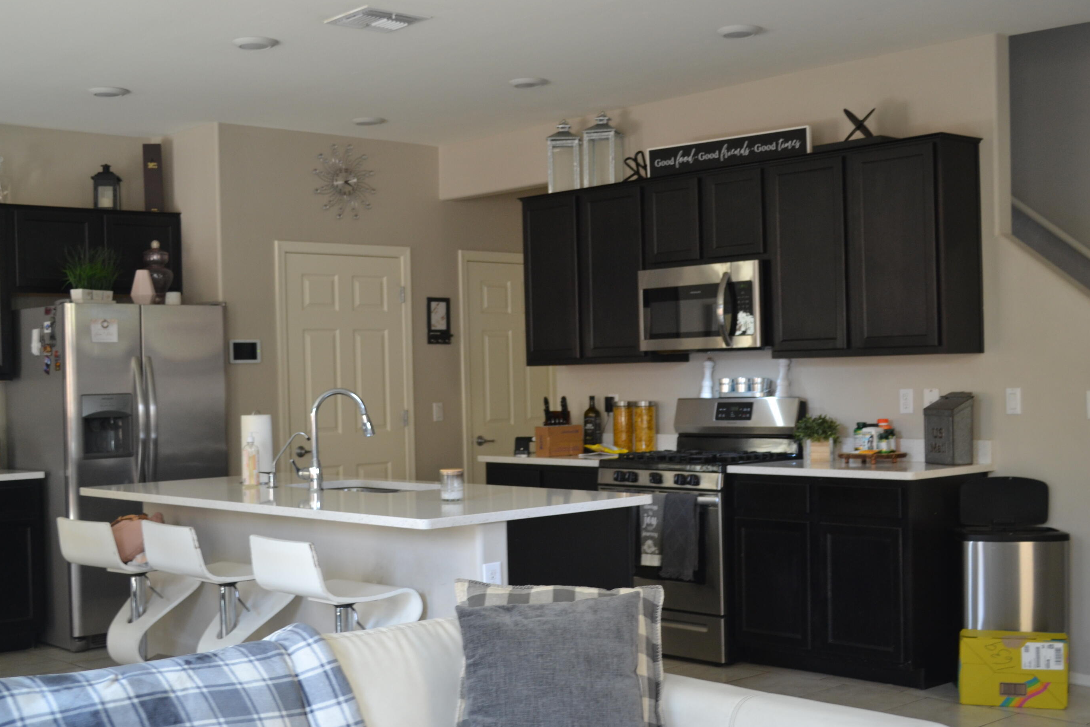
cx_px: 551
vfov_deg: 29.2
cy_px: 381
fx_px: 1393
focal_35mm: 46
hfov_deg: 42.7
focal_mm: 28
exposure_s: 1/30
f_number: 4.5
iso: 400
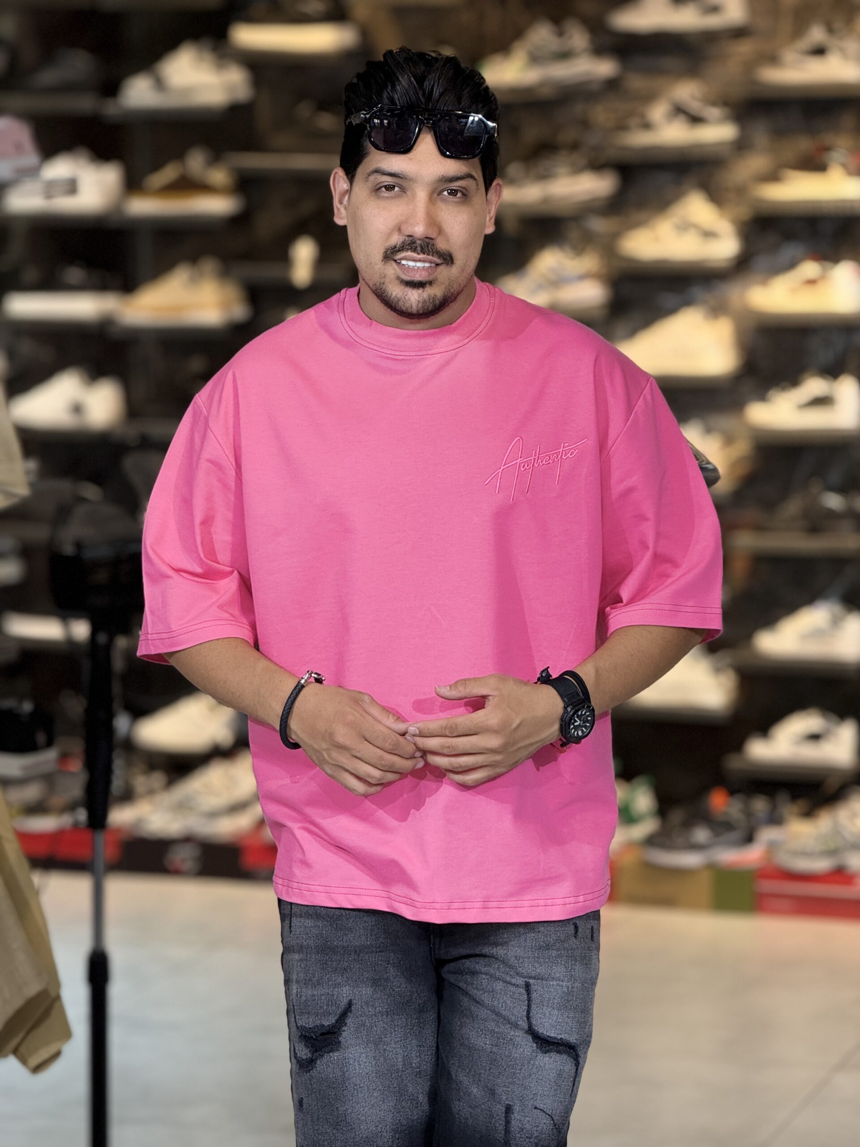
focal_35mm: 120
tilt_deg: -4.7
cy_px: 574
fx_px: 3975
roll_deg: +0.0
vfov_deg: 16.4
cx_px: 430
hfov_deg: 12.3
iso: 160
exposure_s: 1/100
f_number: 2.8
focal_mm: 15.66
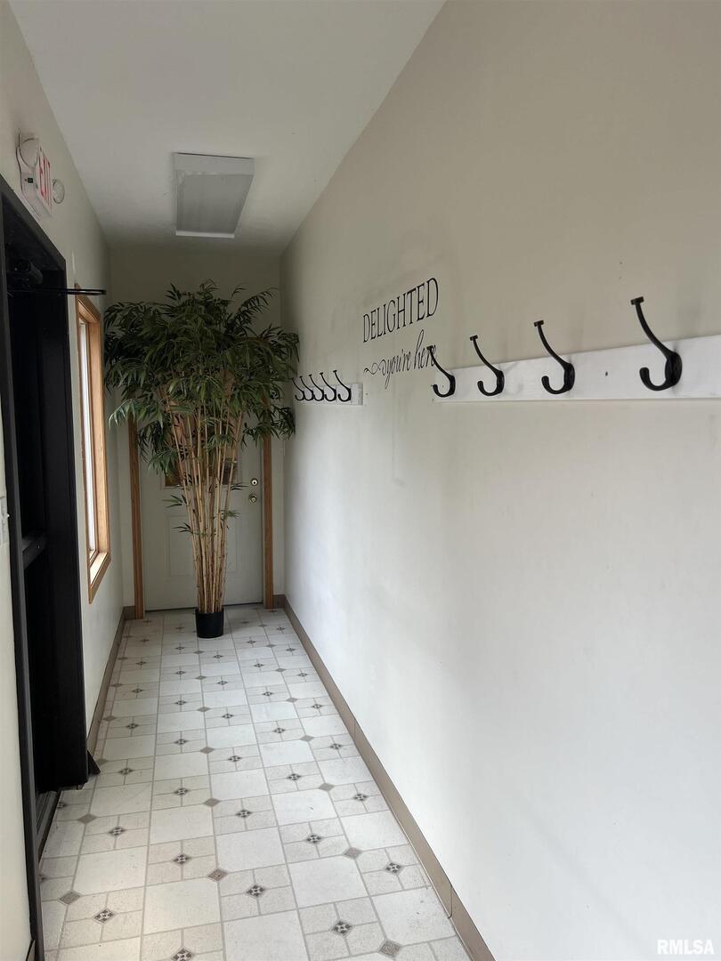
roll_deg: -0.1
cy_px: 480
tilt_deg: -4.4
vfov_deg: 67.3
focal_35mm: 26
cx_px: 360
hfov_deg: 53.1
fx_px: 722
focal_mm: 5.7
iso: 50
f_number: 1.5
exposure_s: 1/316
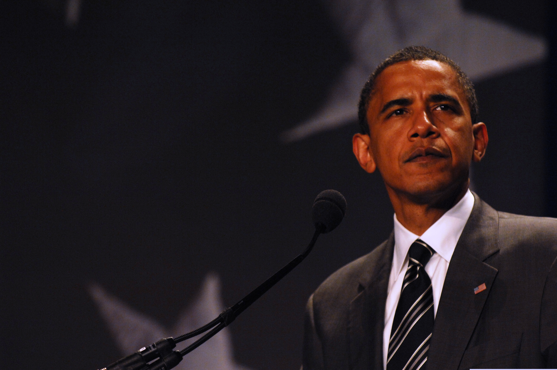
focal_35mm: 300
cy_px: 185
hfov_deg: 6.9
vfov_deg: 4.6
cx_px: 278
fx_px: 4636
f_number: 4
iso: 500
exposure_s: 1/100
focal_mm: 200
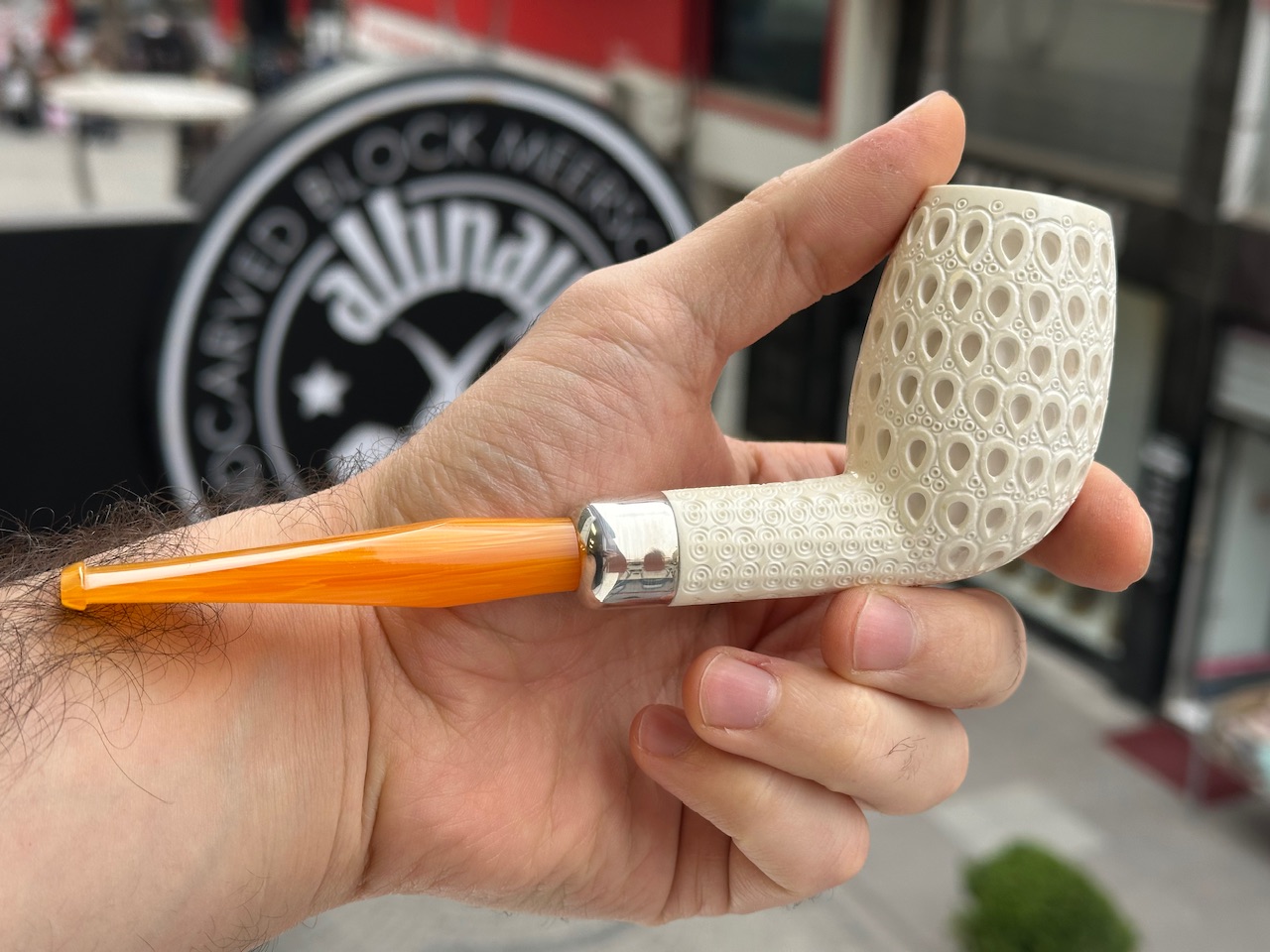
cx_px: 635
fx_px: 1761
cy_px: 476
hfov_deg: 39.7
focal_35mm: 48
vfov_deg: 30.3
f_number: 1.78
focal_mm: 6.86
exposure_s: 1/308
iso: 64
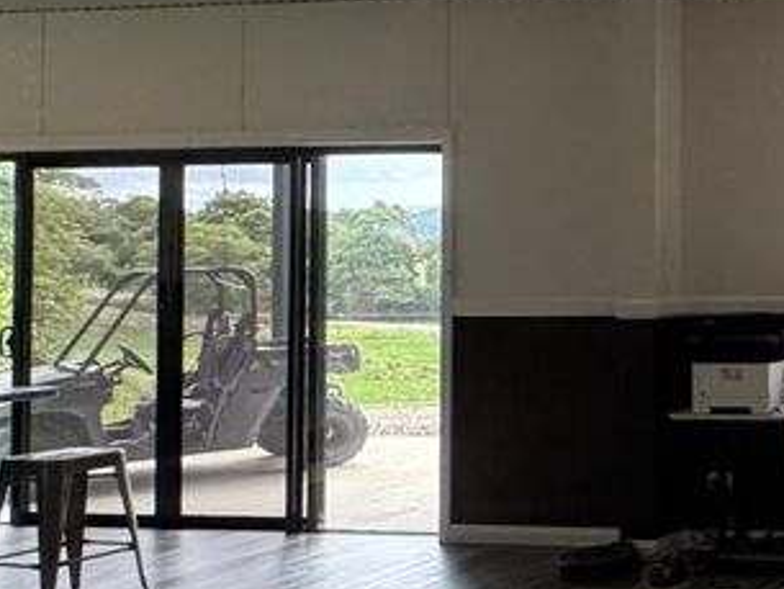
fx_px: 1246
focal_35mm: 55
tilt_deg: +1.7
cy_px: 213
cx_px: 1188
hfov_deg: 25.7
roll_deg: +0.9
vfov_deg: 26.5
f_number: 2.2
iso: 40
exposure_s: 1/145
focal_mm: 2.22
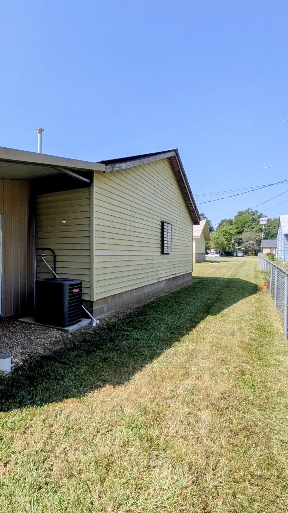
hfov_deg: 49.5
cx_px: 46
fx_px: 285
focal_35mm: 21
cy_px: 260
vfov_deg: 83.8
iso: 46
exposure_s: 1/1300
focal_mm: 1.85
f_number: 2.2
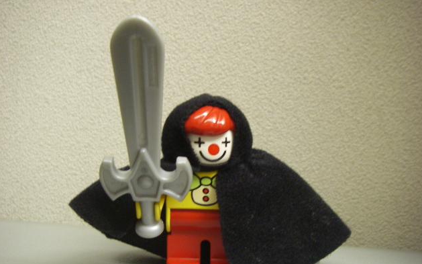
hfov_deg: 48.2
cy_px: 149
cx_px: 212
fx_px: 471
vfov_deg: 31.2
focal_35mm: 41
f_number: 3.3
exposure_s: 1/4
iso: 200
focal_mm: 6.3
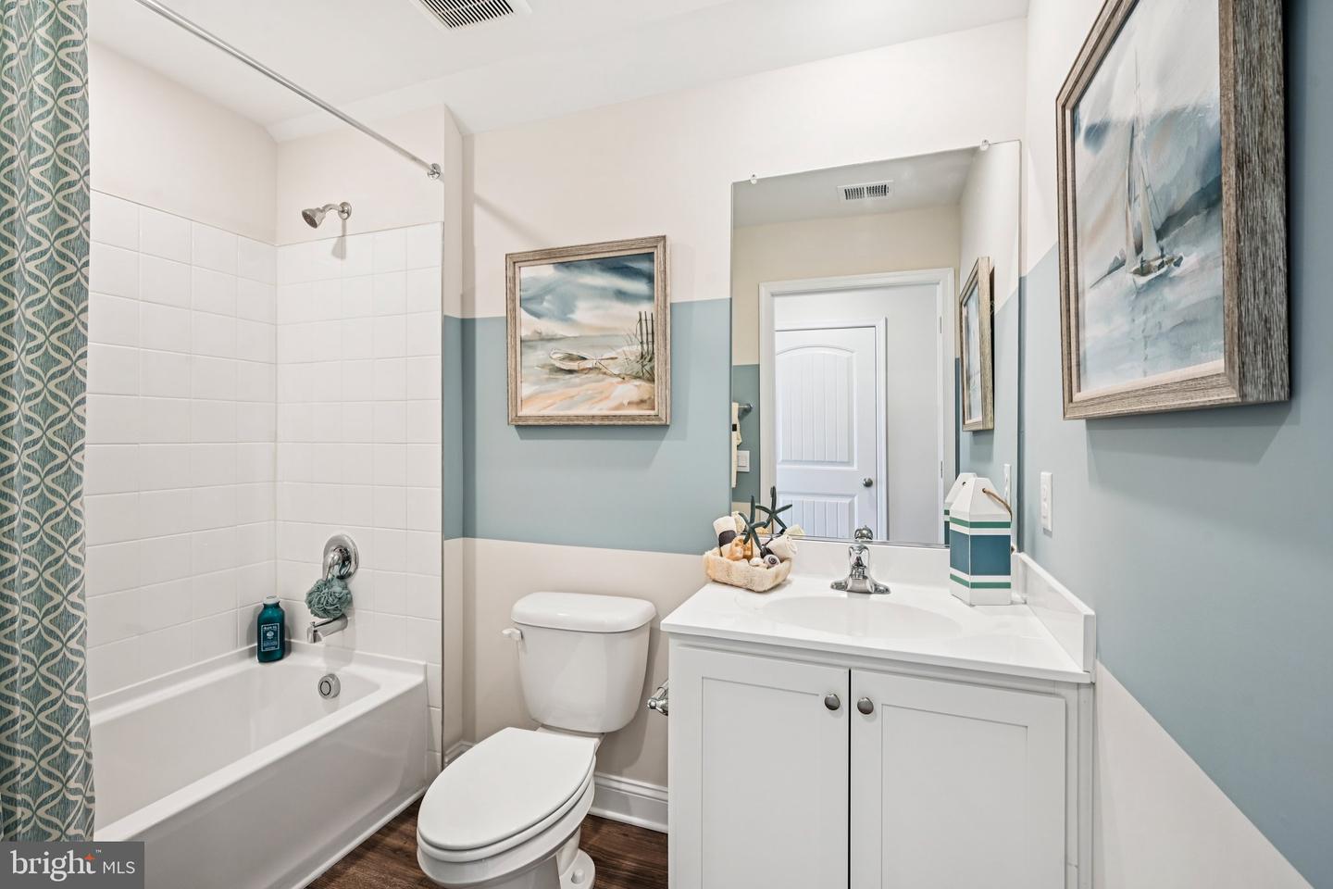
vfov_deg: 73.7
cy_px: 444
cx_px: 666
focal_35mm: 16
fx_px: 592
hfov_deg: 96.7
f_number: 8
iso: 400
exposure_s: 1/25
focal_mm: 16
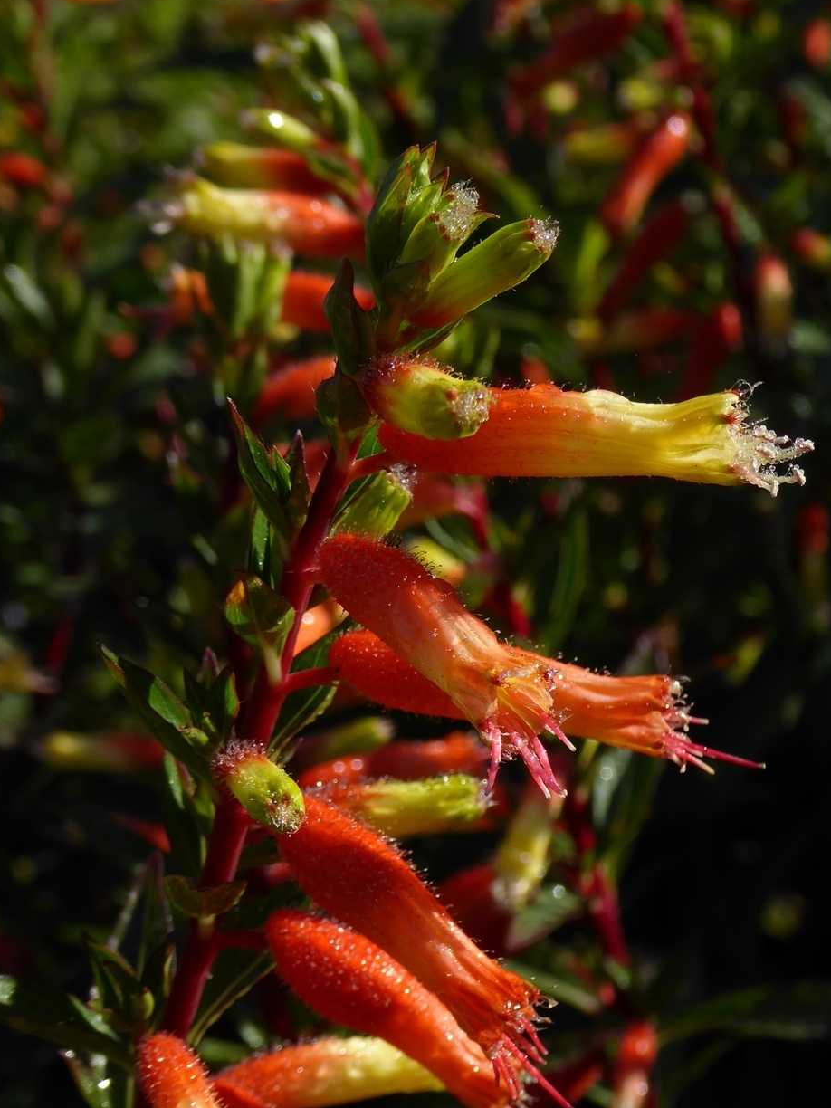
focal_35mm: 85
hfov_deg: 17.3
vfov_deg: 23.0
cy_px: 703
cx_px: 509
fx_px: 2721
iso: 80
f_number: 4.4
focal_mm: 11.7
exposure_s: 1/500
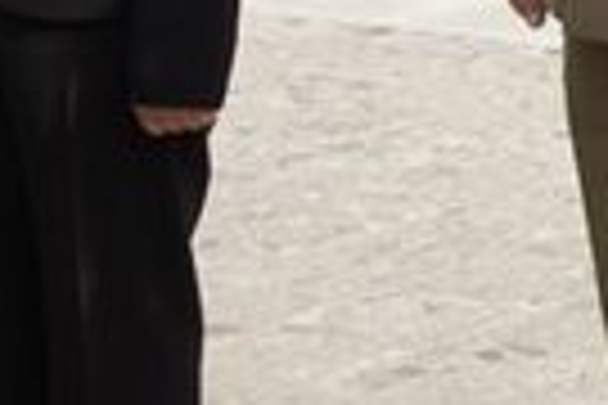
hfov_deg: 10.2
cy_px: -342
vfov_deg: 7.1
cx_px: 1144
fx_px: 3175
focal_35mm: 188
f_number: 9
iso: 100
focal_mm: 26
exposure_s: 1/100
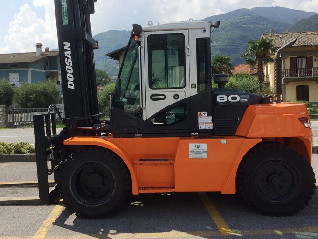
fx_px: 312
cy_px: 105
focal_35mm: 34
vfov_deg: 41.7
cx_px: 142
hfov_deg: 53.8
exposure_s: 1/2283
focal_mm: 4.15
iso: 32
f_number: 2.2
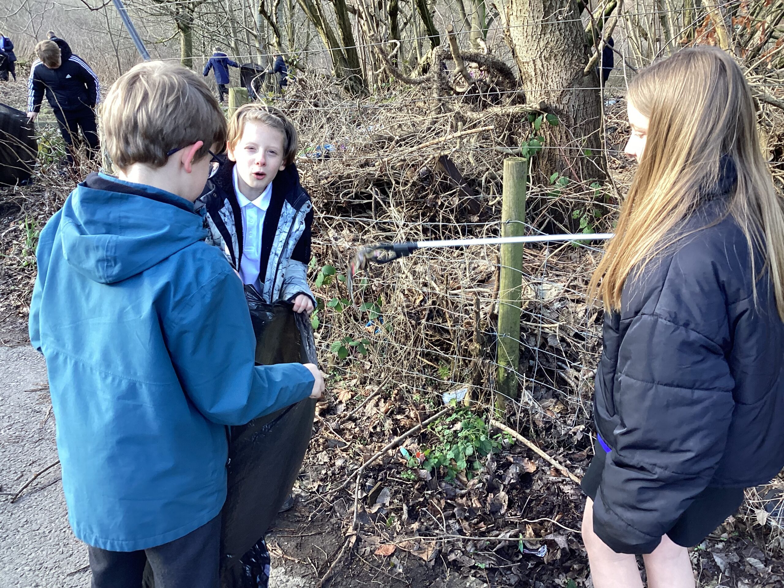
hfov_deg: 58.4
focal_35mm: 31
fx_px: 702
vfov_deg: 45.4
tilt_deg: -21.2
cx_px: 392
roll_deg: +1.0
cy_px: 294
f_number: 2.4
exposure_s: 1/100
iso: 80
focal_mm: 3.3
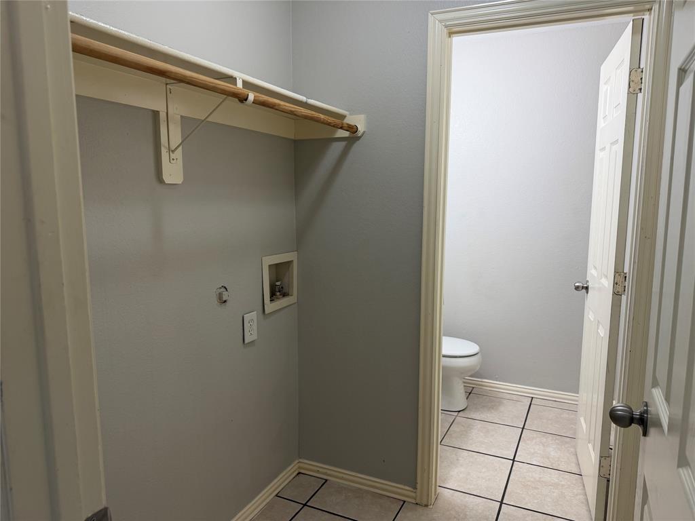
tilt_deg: -6.7
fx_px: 482
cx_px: 348
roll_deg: +0.0
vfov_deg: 56.8
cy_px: 260
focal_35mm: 24
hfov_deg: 71.6
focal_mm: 6.76
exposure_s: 1/120
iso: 125
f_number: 1.78
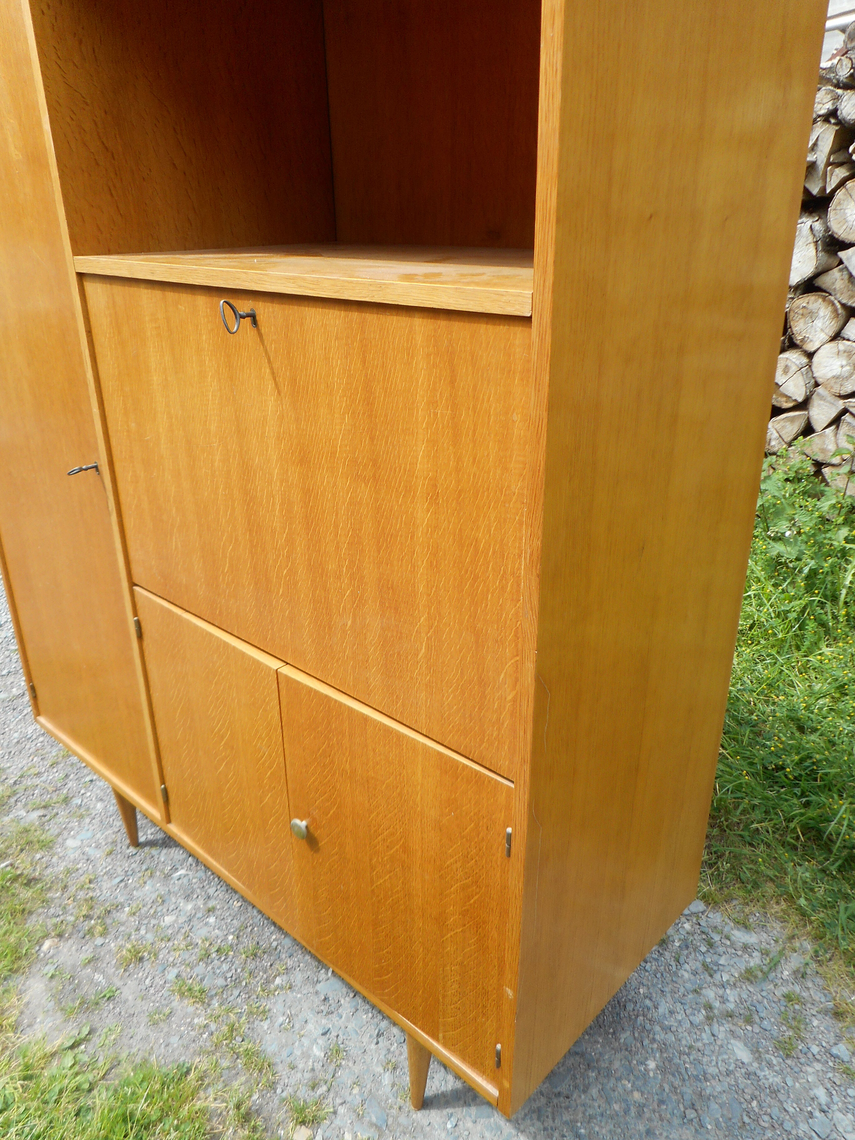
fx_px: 823
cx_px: 428
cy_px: 570
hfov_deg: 54.9
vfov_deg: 69.4
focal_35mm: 25
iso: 80
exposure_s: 1/200
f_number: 3.7
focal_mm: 4.5
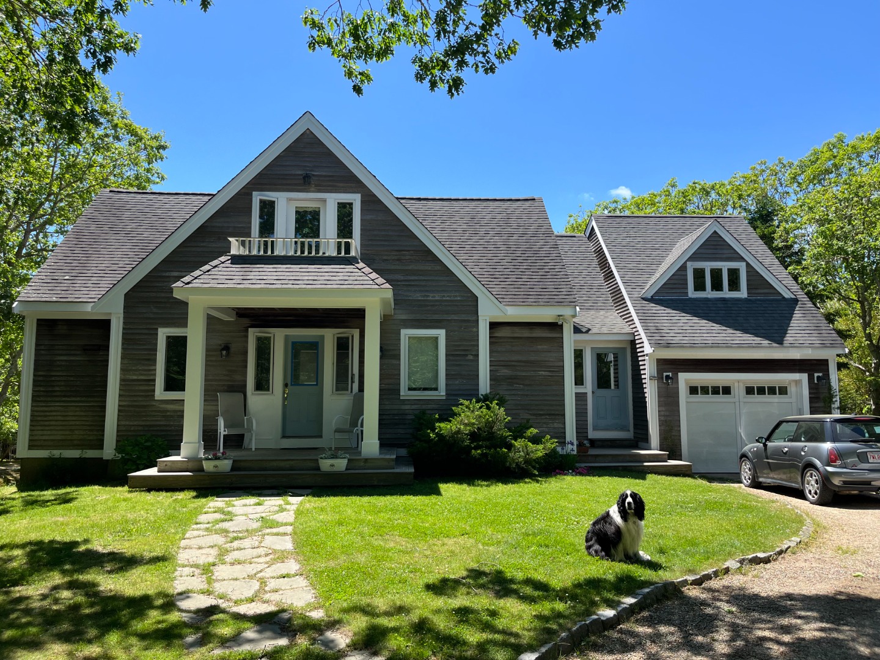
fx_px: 661
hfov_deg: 67.3
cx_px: 440
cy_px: 330
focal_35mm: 26
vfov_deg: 53.1
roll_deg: +0.2
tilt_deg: +6.2
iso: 50
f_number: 1.6
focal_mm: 5.1
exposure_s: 1/1890
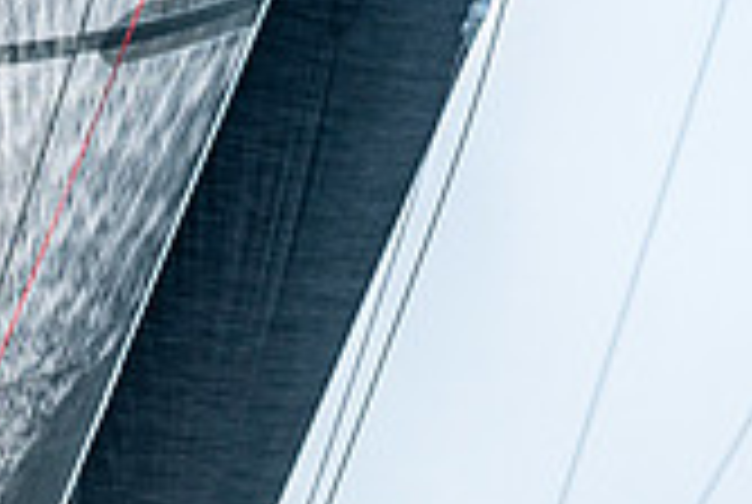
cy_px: 785
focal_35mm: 1559
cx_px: -387
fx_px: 32623
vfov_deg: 0.9
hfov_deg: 1.3
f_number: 5.6
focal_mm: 300
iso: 320
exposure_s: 1/1600
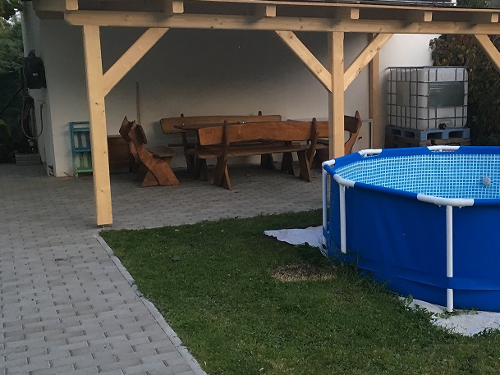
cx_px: 353
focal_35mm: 48
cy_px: 199
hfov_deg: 38.9
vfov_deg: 30.3
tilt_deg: -12.9
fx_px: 693
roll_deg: +0.7
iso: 100
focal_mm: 4.15
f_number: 2.2
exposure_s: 1/33
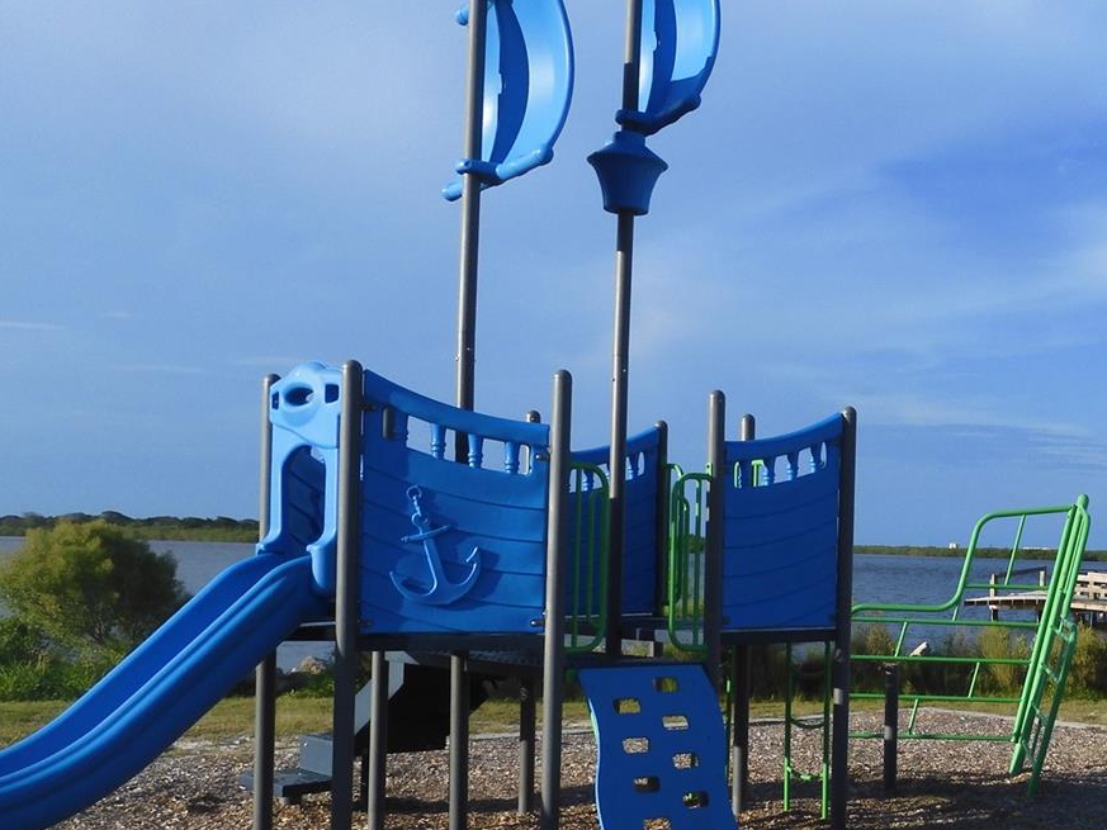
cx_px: 987
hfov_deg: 39.9
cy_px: 544
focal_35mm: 44
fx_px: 1407
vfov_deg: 32.6
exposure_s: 1/1000
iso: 100
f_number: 3.4
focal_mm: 4.3
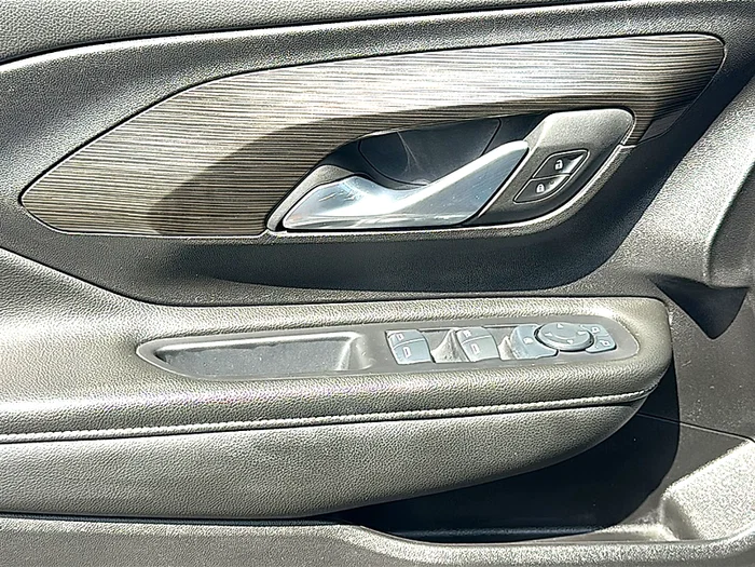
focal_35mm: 44
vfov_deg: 32.9
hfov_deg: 42.9
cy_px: 284
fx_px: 960
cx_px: 378
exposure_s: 1/608
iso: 80
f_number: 1.78
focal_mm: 6.86
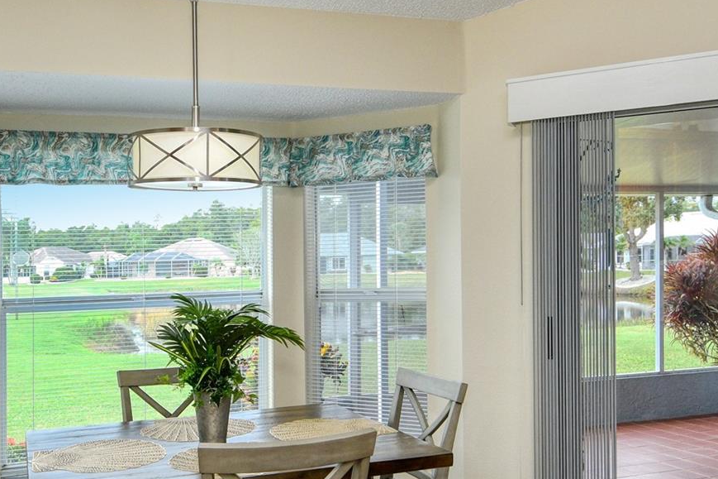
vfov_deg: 37.7
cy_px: 291
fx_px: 698
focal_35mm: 35
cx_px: 259
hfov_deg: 53.7
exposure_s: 1/250
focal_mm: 13
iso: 640
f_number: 9
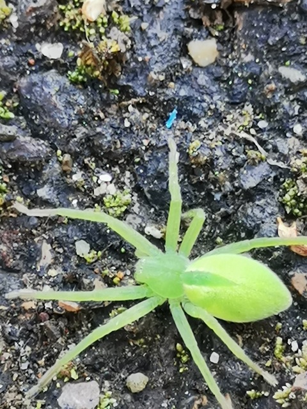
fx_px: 1845
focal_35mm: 156
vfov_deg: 12.7
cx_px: 154
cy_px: 204
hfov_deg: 9.5
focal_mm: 4.75
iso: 100
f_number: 1.8
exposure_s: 1/100
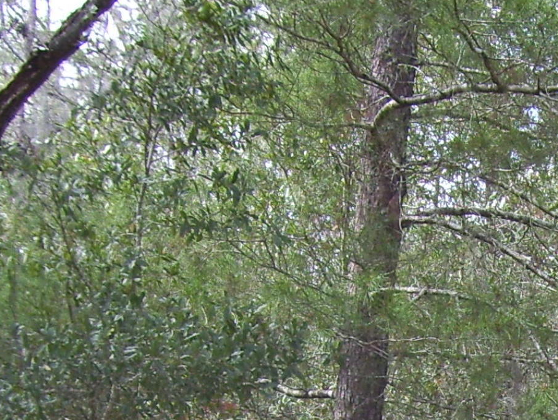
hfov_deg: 15.7
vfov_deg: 11.9
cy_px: 620
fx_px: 1920
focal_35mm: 119
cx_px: 741
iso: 80
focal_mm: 6
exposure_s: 1/200
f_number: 2.7
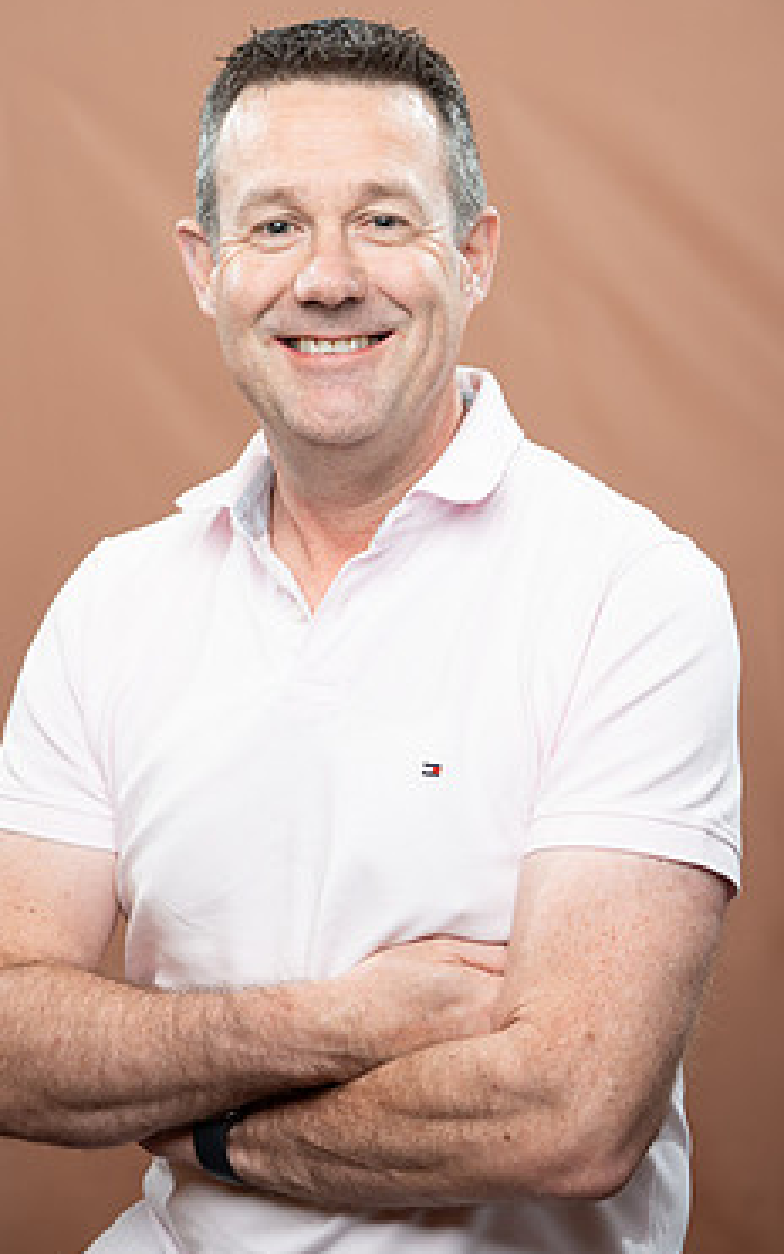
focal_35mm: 94
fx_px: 3212
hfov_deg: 13.9
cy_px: 605
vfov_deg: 22.1
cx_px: 318
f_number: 4
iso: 320
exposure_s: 1/160
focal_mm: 76
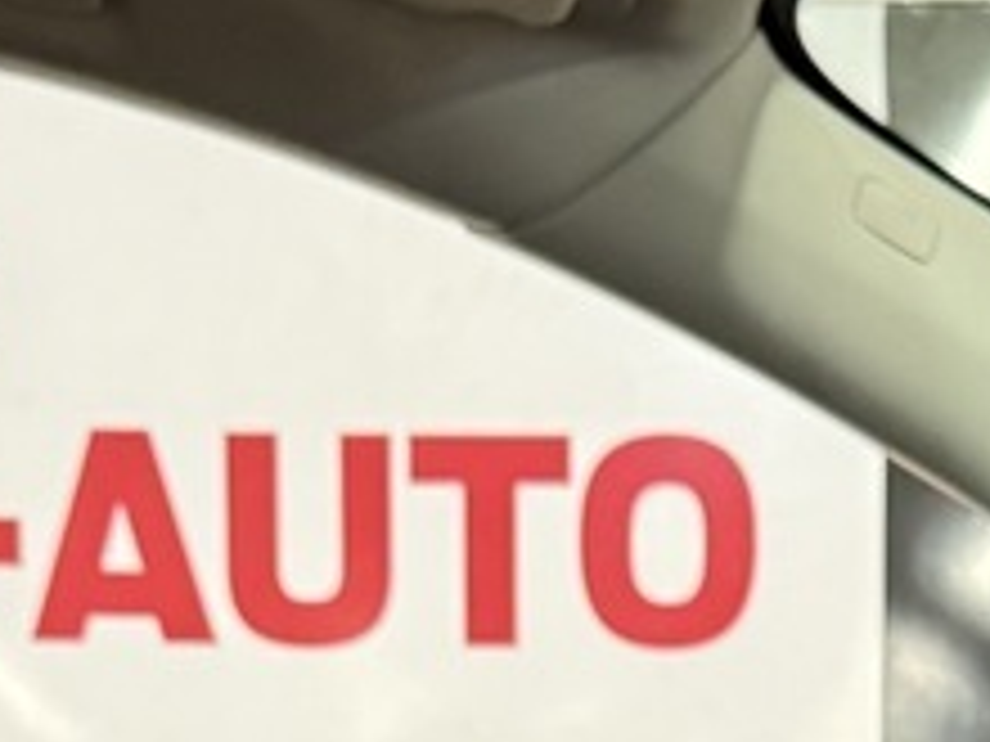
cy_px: 1808
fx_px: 4490
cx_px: 760
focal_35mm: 157
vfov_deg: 8.6
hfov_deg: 12.5
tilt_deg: -6.5
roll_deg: +0.5
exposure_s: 1/60
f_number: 1.78
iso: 500
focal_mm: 6.76
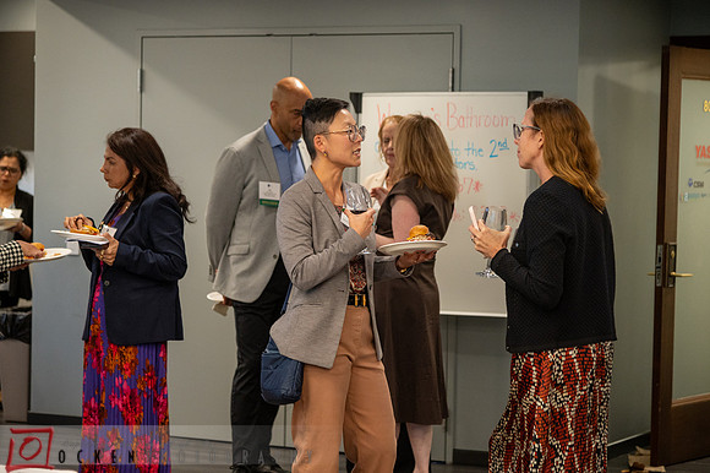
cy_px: 236
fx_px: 1941
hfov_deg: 20.7
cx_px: 362
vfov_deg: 13.9
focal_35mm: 98
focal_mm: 95
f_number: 4
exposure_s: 1/160
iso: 1600
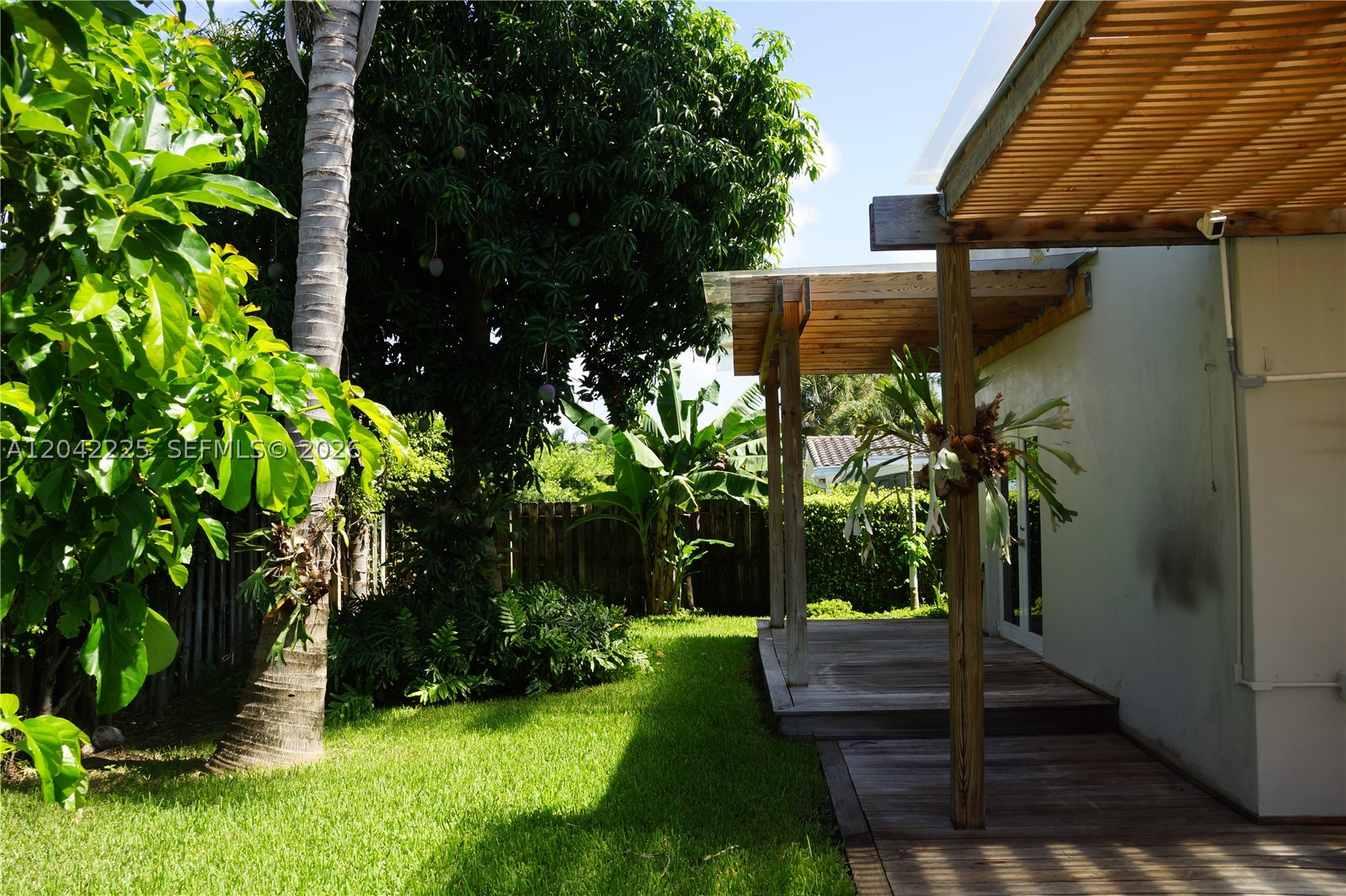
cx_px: 673
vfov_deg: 47.9
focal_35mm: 27
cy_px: 448
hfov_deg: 67.4
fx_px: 1009
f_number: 10
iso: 100
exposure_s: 1/100
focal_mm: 18
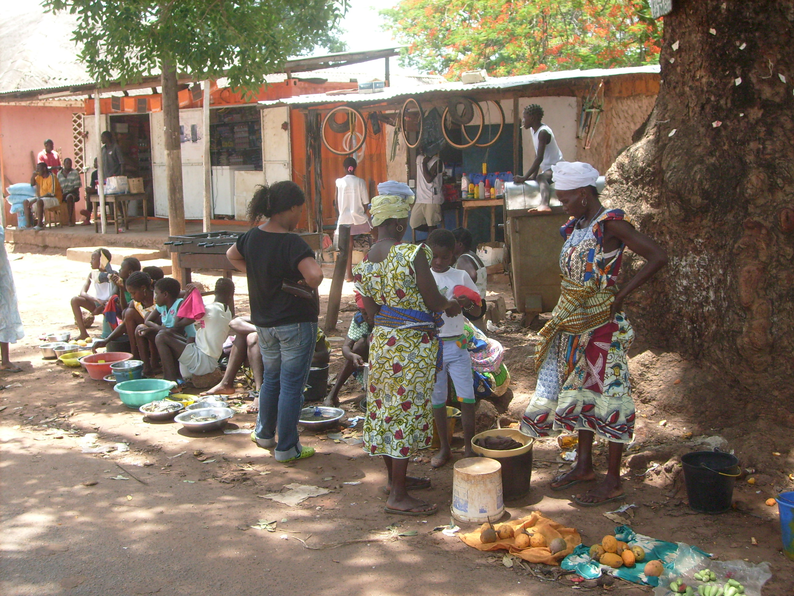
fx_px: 986
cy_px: 298
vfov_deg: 33.6
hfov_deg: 43.9
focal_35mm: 43
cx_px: 397
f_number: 3
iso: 80
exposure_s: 1/180
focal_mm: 7.2
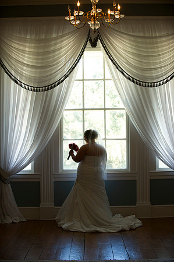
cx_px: 87
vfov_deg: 27.0
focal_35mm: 75
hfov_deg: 18.1
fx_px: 545
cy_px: 131
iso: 400
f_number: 3.2
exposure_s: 1/80
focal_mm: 75
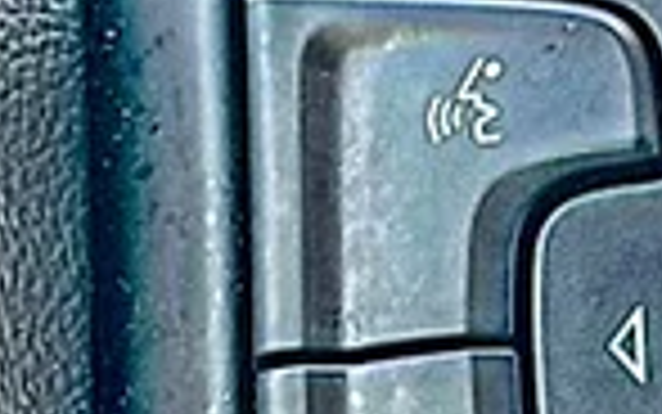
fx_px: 2834
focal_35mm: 157
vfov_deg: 8.3
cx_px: 860
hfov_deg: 12.9
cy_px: 380
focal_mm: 6.86
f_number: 1.78
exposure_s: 1/80
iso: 80
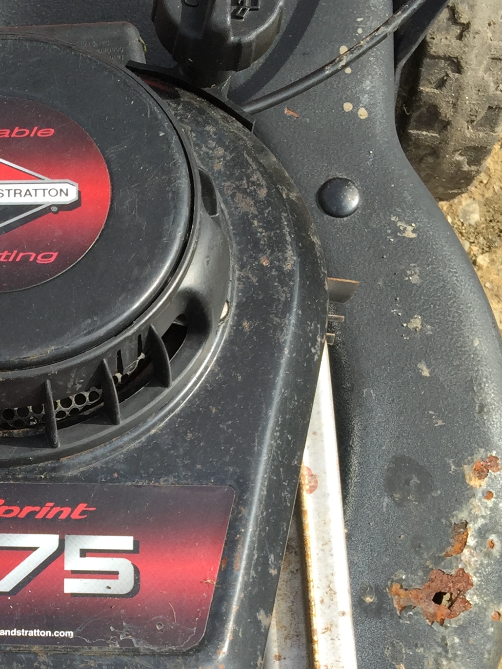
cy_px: 522
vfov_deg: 27.7
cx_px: -16
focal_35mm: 69
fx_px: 1334
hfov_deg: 20.5
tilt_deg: -65.1
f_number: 2.2
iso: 32
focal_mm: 4.15
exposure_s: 1/659
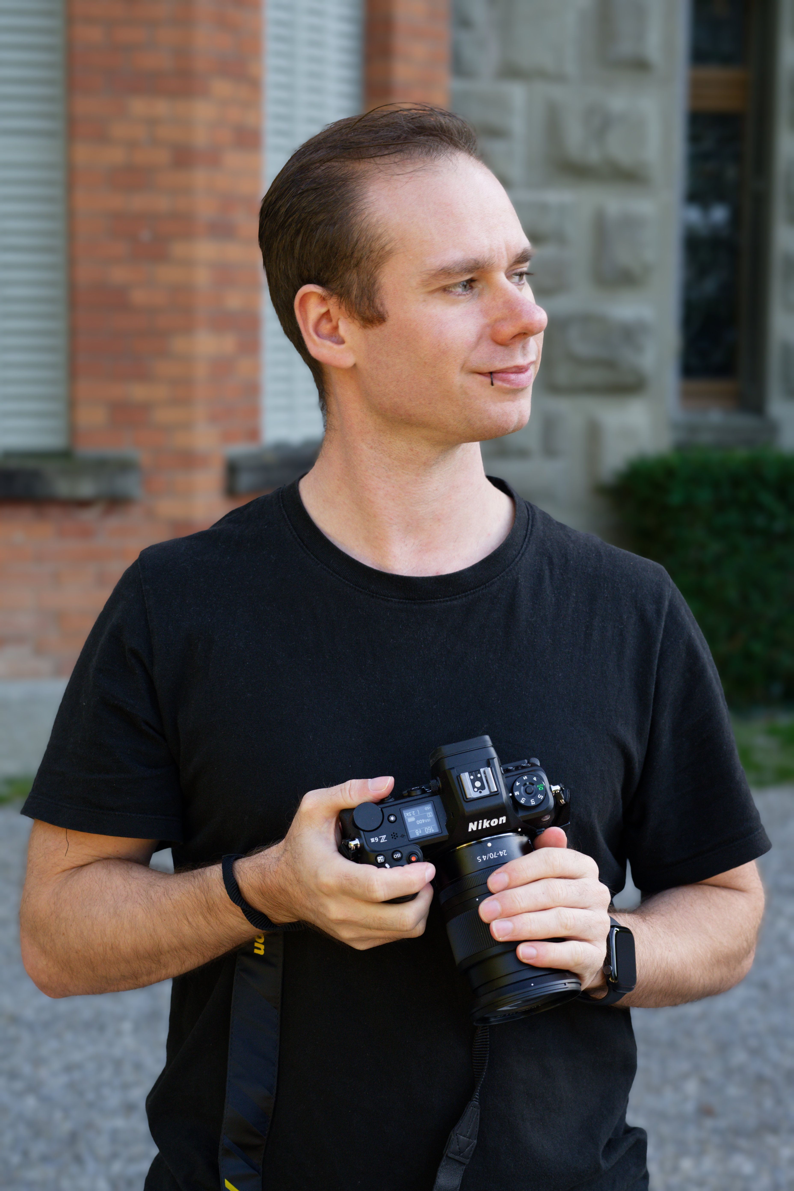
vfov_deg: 27.0
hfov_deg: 18.2
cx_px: 397
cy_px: 596
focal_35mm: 75
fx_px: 2481
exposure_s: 1/200
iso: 320
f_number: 4
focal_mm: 50
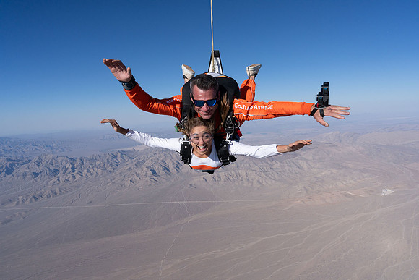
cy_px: 140
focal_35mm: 24
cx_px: 210
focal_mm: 24
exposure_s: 1/2000
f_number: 11
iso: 800
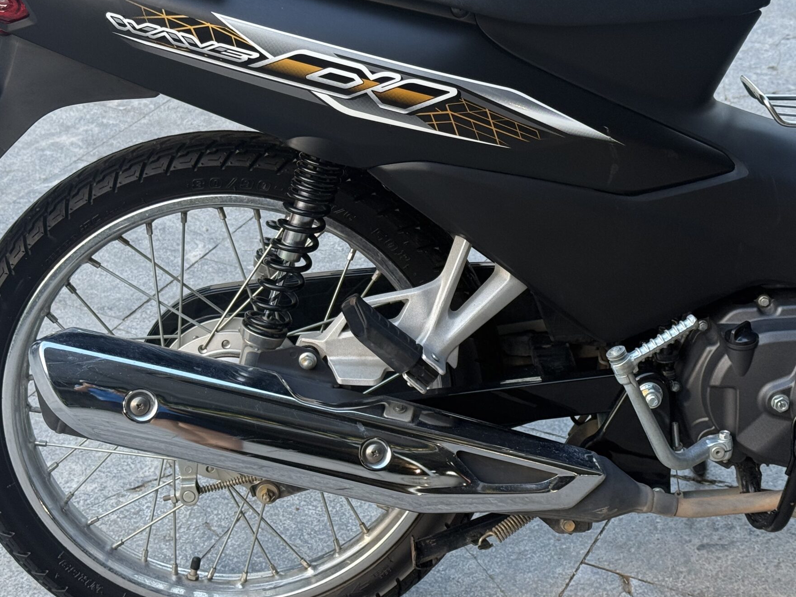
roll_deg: +1.1
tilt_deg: -28.2
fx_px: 1610
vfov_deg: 21.0
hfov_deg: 27.8
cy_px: 211
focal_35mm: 70
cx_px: 413
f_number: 1.78
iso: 100
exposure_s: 1/77
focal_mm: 6.76
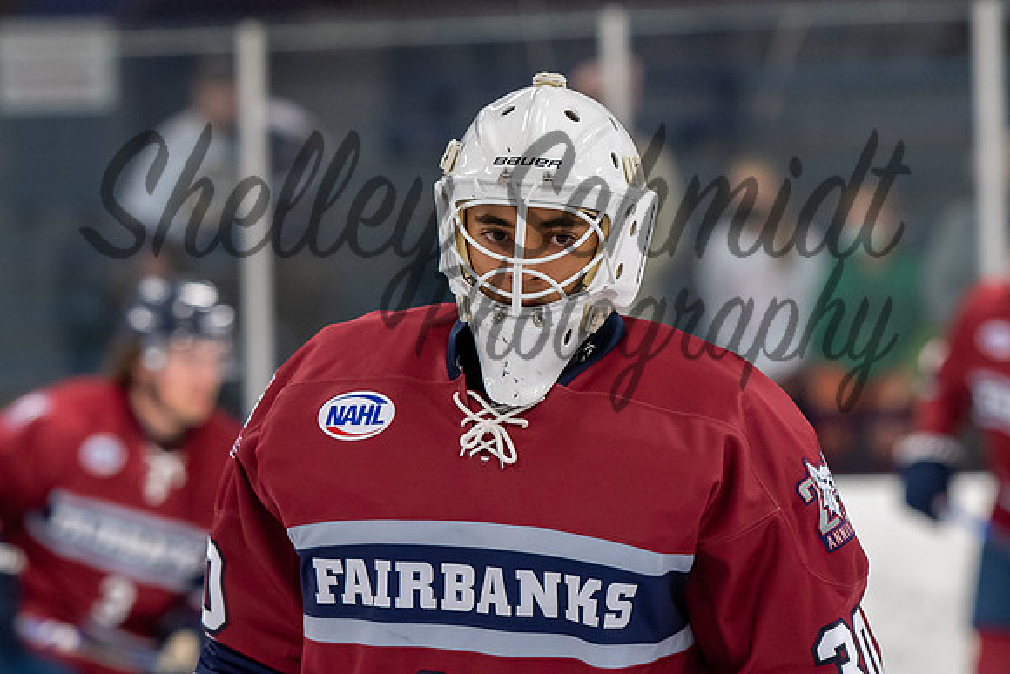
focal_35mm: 310
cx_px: 552
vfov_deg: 4.4
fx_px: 8687
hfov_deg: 6.7
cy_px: 260
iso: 800
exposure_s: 1/500
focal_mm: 145
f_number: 3.2
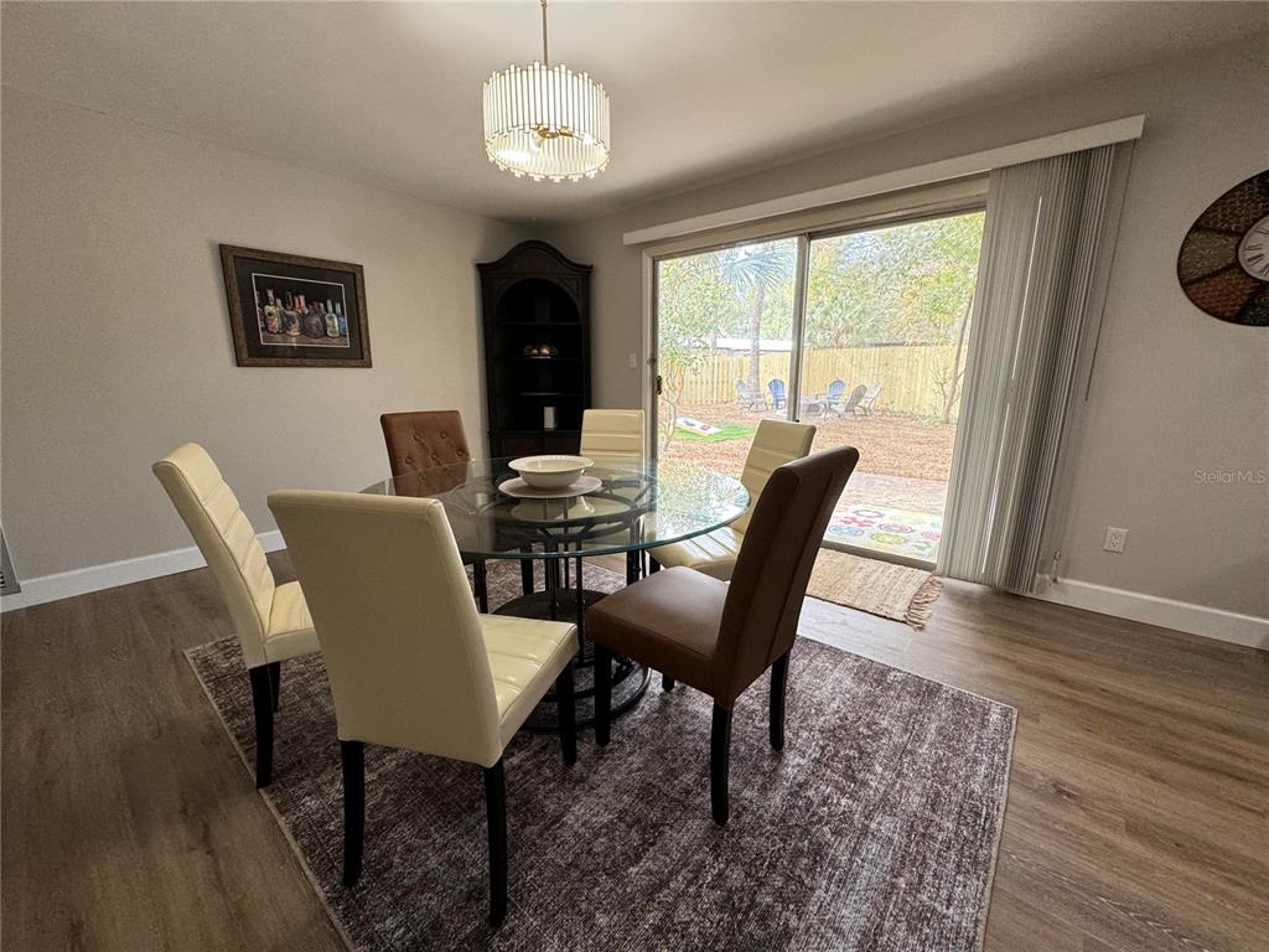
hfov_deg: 102.1
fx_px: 513
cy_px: 476
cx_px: 634
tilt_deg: -12.2
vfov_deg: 85.7
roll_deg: +0.2
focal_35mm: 14
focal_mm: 2.22
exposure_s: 1/120
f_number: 2.2
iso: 160
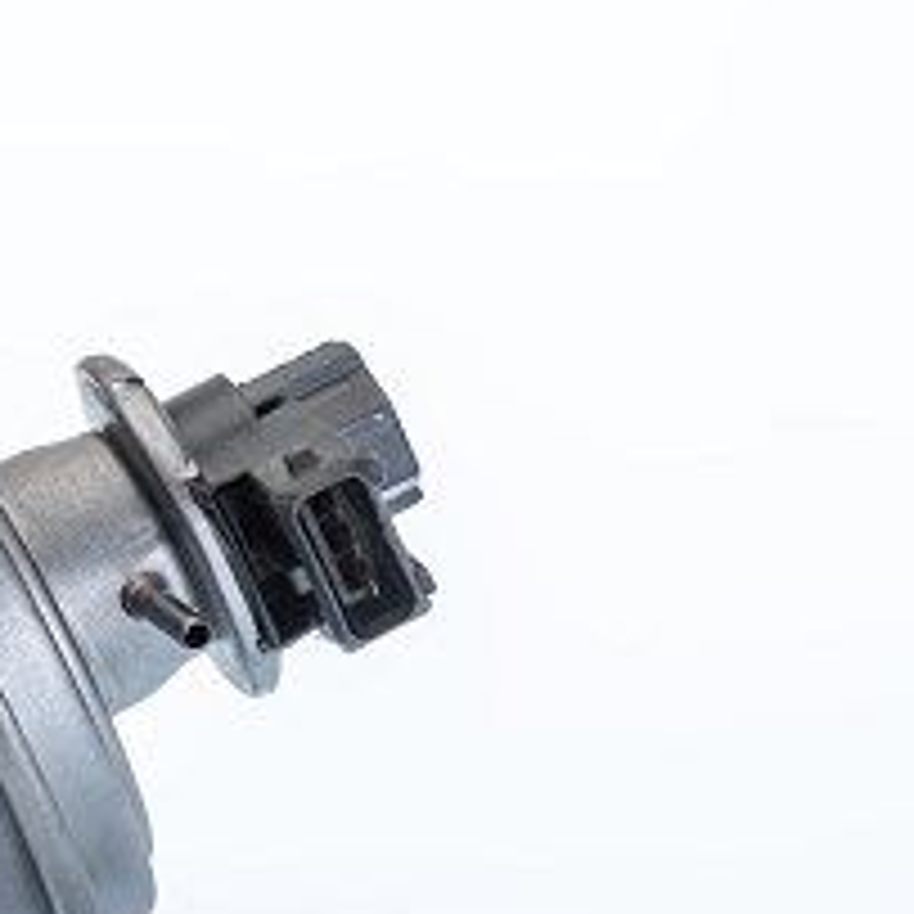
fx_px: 7886
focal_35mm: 264
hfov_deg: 6.6
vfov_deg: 6.6
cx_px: -149
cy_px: 693
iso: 100
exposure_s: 1/200
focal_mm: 105
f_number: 16
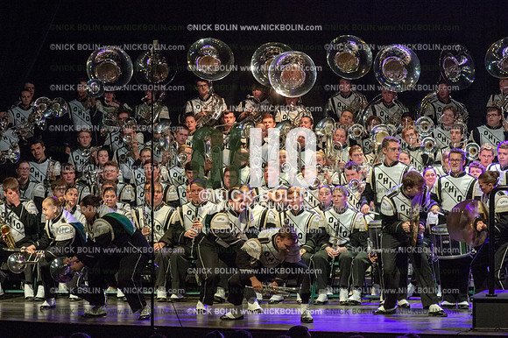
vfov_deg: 7.0
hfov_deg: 10.6
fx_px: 2750
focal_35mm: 195
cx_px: 254
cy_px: 169
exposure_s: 1/400
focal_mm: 195
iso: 8000
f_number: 5.6
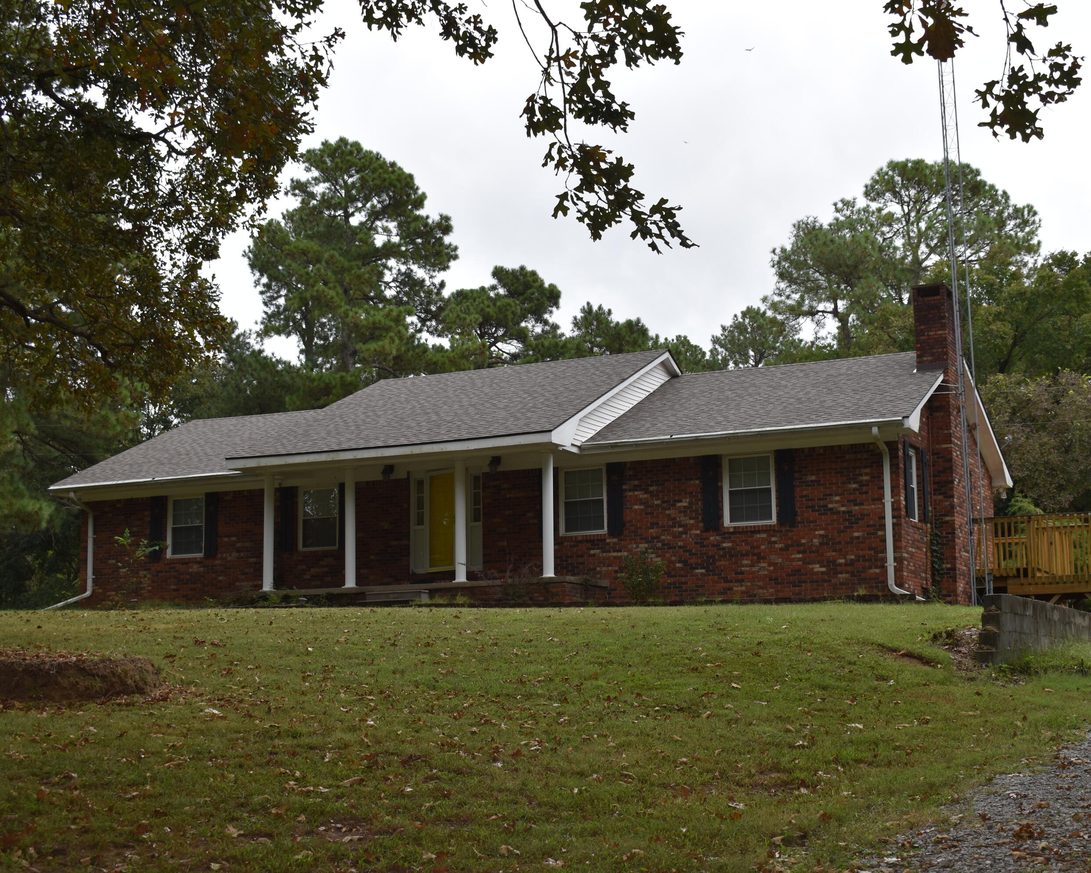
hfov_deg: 36.6
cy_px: 438
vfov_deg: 29.7
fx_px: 1647
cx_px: 617
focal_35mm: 51
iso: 100
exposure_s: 1/160
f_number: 6.3
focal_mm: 30
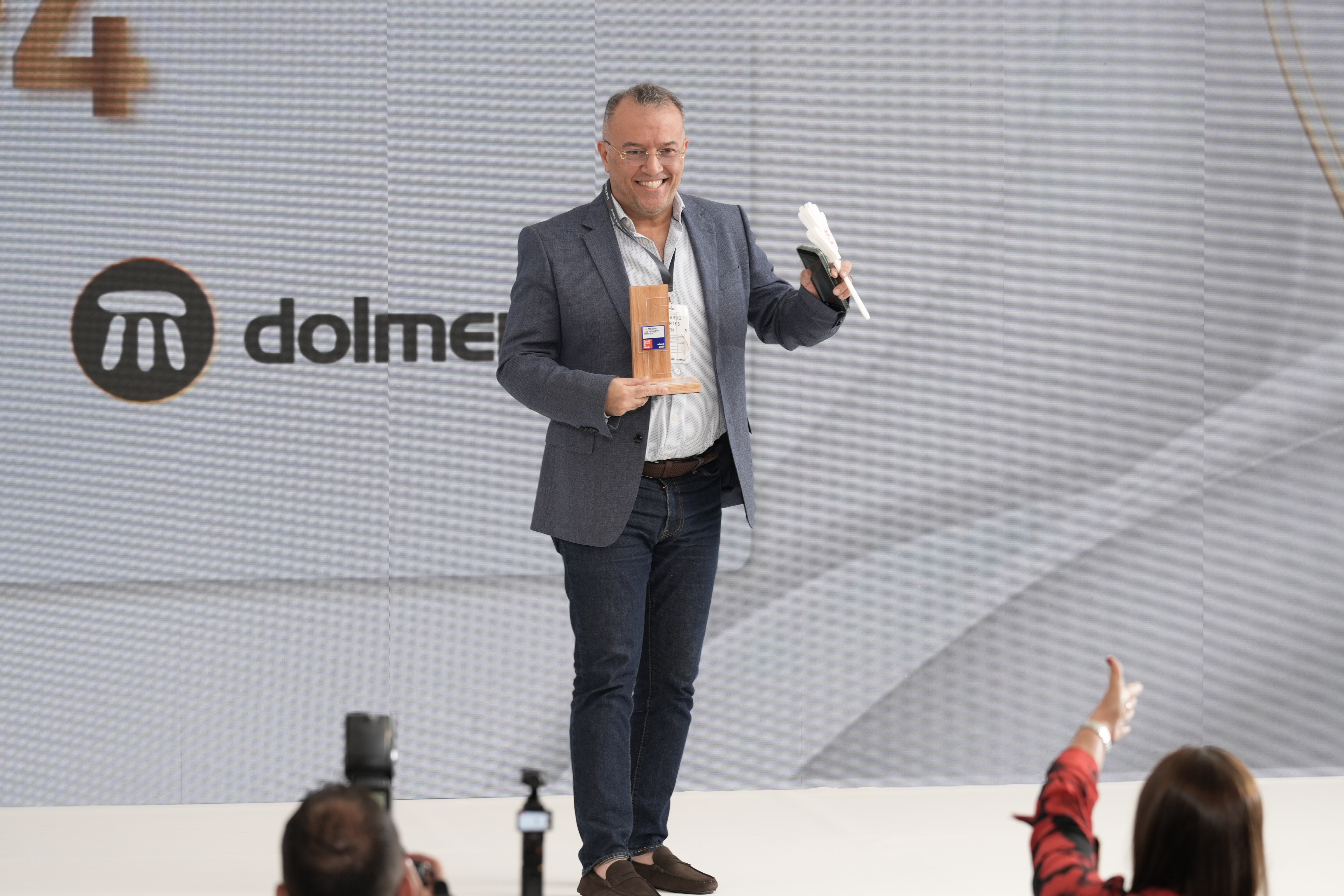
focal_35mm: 174
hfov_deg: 11.8
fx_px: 6495
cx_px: 672
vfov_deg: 7.9
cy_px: 448
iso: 400
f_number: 5
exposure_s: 1/200
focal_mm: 174
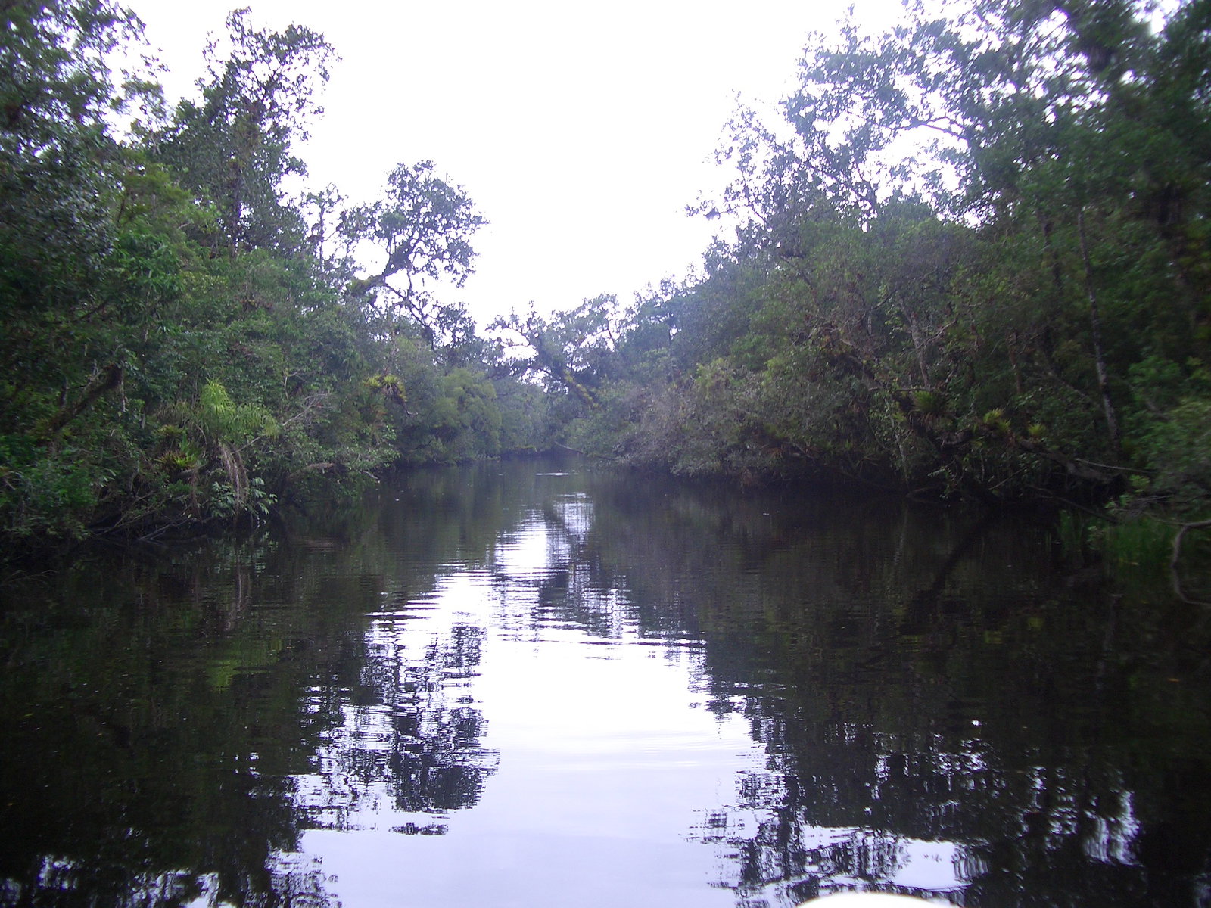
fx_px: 1224
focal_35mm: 35
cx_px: 606
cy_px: 454
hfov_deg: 52.6
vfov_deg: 40.7
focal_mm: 5.8
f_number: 2.6
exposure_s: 1/320
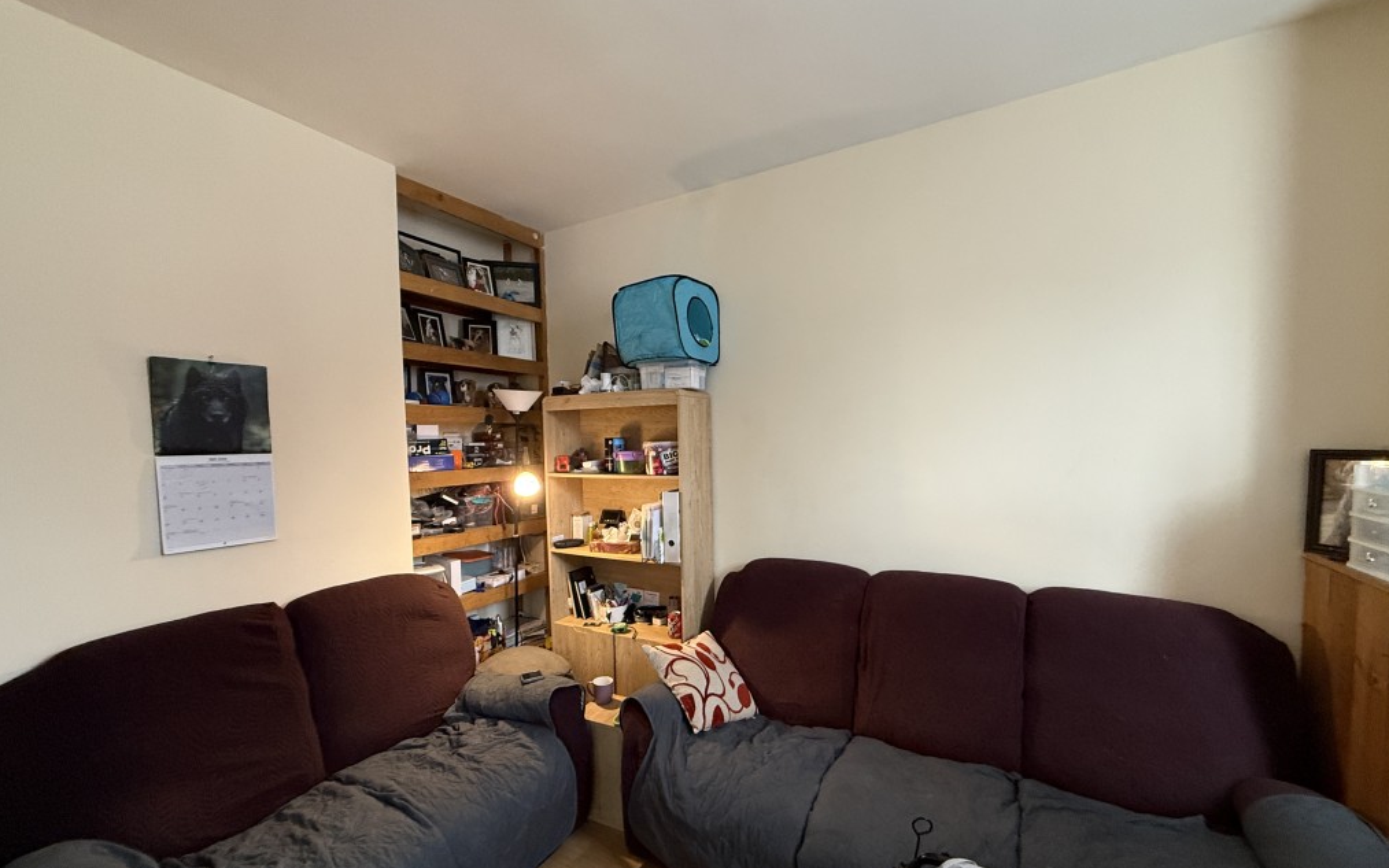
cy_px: 472
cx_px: 697
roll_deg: +0.9
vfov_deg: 74.6
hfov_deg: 101.5
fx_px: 568
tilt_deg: -4.2
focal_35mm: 15
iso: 500
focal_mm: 2.22
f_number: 2.2
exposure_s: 1/60
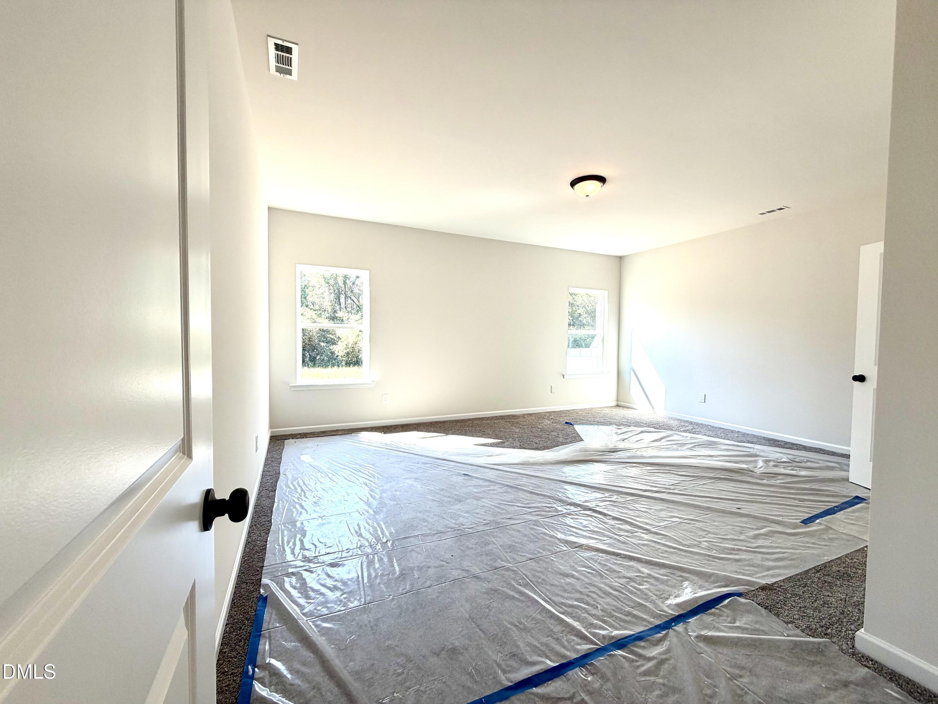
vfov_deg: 85.7
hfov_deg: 102.1
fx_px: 379
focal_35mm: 14
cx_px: 469
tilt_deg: -1.6
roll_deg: -0.6
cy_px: 352
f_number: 2.2
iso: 50
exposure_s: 1/164
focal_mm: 2.22
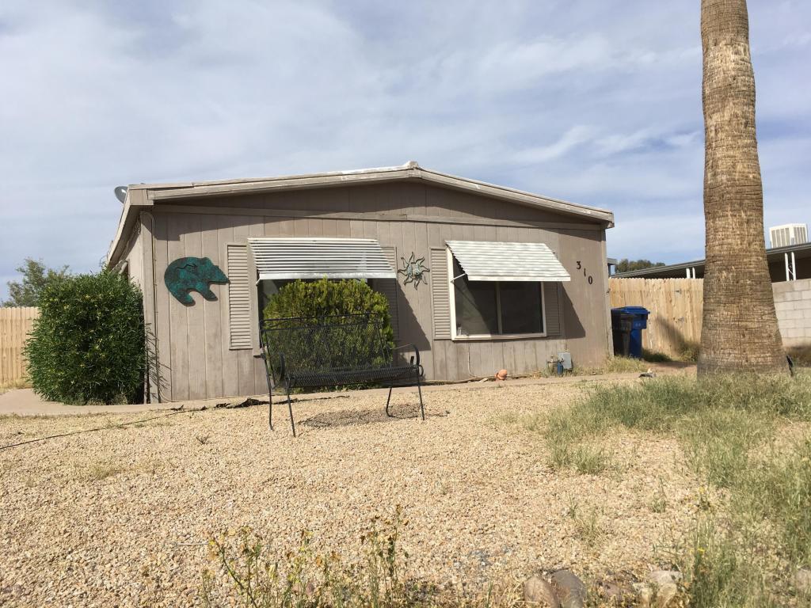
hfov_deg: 61.7
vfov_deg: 48.2
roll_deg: +3.6
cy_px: 304
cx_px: 406
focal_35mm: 29
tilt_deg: +2.9
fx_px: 679
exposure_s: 1/2747
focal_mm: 4.15
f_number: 2.2
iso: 25
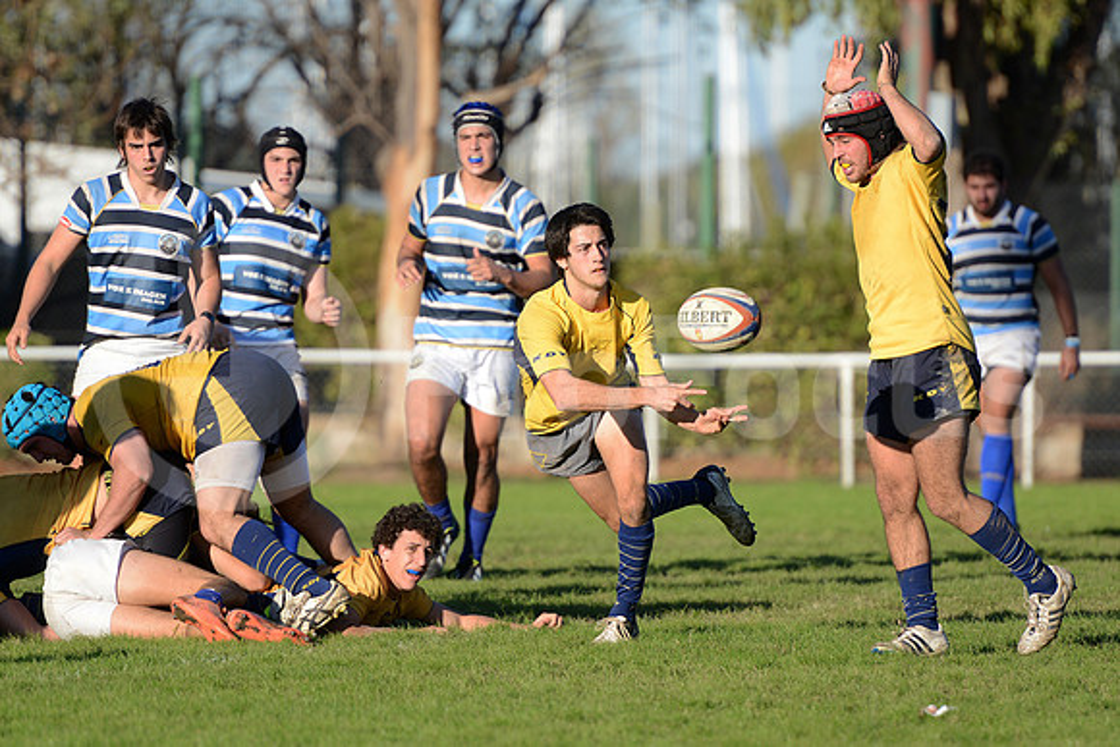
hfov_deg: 7.4
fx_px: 8713
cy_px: 374
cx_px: 560
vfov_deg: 4.9
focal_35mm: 280
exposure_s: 1/1250
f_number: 4
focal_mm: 280
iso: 400
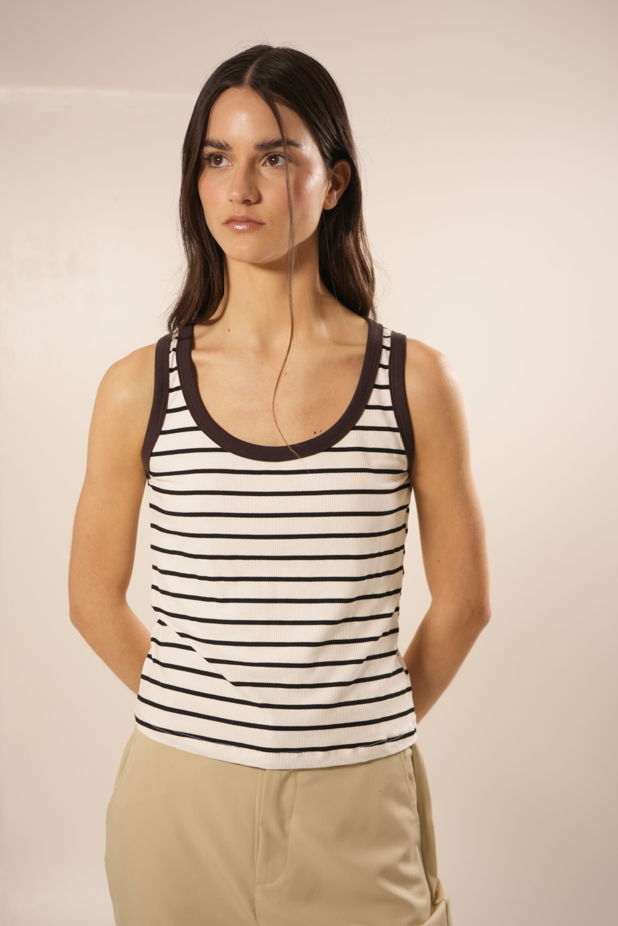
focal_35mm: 50
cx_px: 309
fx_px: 1287
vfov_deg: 39.6
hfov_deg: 27.0
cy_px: 463
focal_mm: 50
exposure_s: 1/60
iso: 400
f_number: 3.2
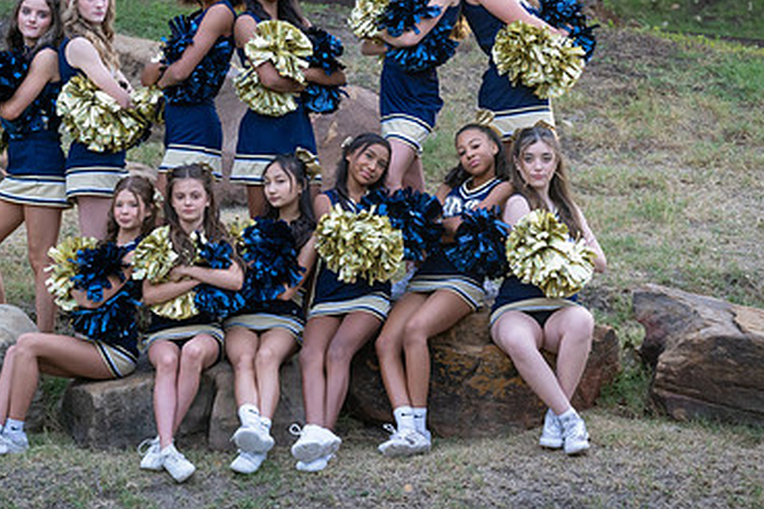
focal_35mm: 206
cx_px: 277
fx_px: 4371
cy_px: 167
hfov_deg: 10.0
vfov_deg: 6.7
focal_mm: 131
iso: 800
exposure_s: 1/320
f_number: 4
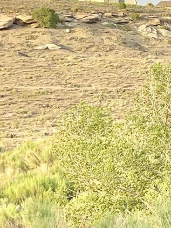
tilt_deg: +0.1
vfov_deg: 8.1
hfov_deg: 5.9
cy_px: 157
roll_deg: +0.5
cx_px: 334
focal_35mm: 245
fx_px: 1613
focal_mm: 6
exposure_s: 1/130
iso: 25
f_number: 2
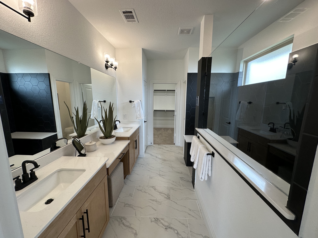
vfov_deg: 85.7
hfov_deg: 102.1
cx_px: 159
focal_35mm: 14
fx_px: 129
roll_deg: -0.3
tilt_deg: -9.4
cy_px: 119
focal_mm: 2.22
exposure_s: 1/120
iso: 125
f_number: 2.2
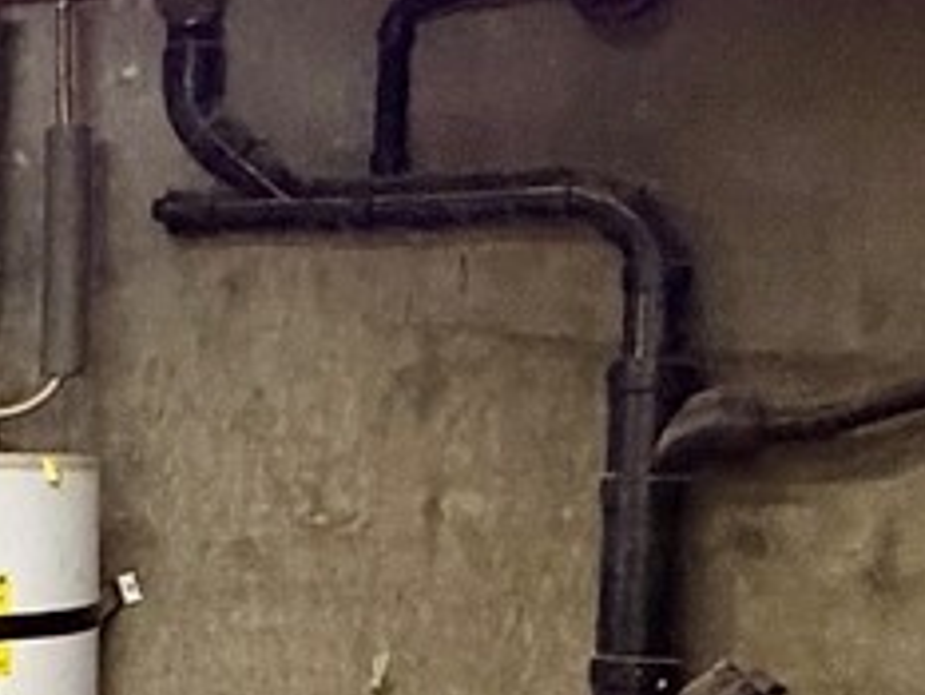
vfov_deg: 15.3
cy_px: 536
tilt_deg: -0.4
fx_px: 2567
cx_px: -1088
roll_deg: -1.4
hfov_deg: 15.1
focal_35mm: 96
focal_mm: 2.22
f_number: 2.2
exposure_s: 1/60
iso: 800
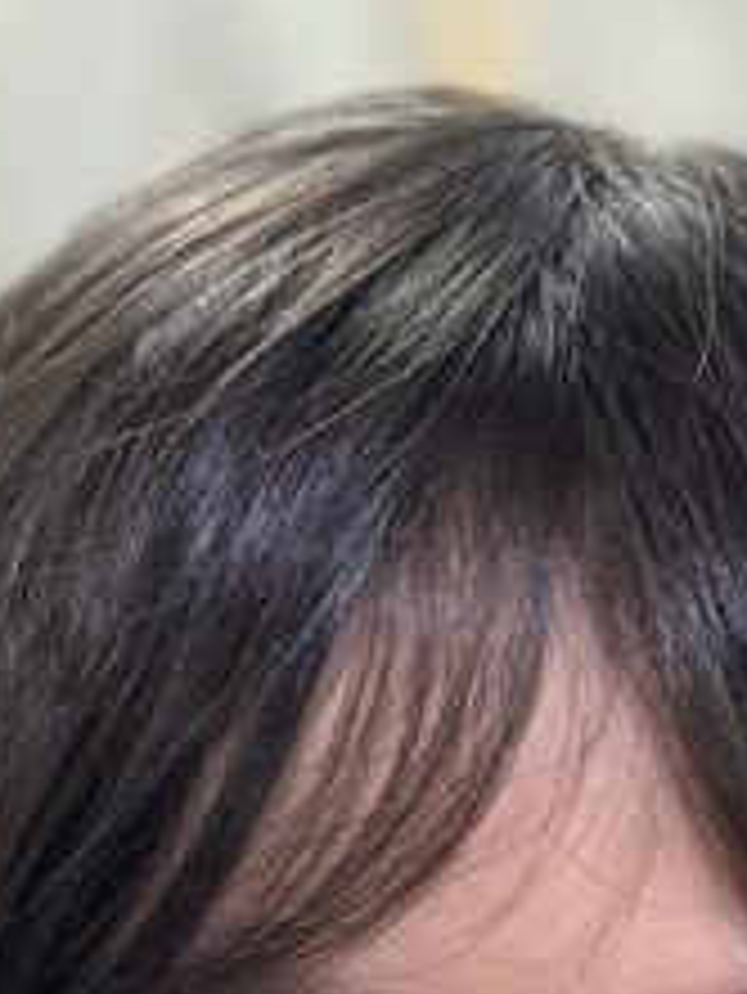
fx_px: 8336
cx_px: 243
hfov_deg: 5.1
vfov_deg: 6.4
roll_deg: -3.0
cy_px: 2696
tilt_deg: -16.4
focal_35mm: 290
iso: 160
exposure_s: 1/100
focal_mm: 6.86
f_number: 1.78
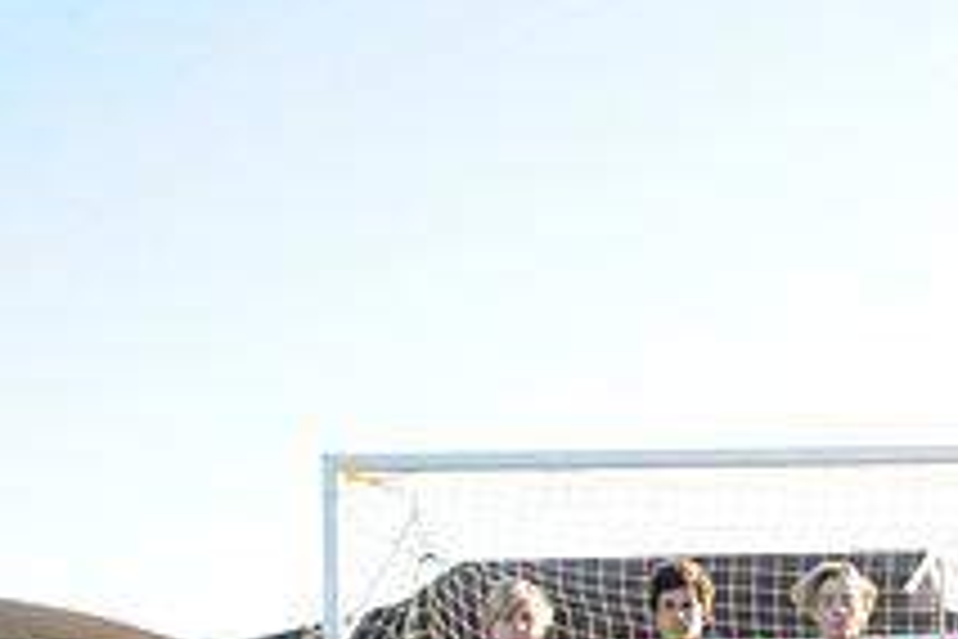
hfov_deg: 20.9
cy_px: 778
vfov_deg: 15.1
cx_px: 1300
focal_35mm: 87
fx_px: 2315
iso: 200
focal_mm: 32
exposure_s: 1/80
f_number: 8
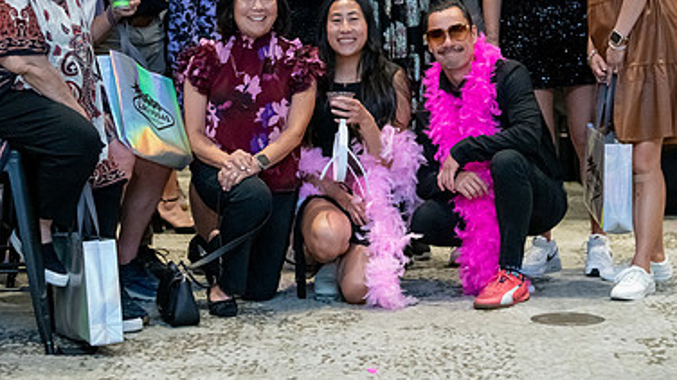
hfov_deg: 17.9
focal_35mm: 120
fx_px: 2153
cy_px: 62
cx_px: 380
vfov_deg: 10.0
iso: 6400
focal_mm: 70
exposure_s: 1/160
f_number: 2.8
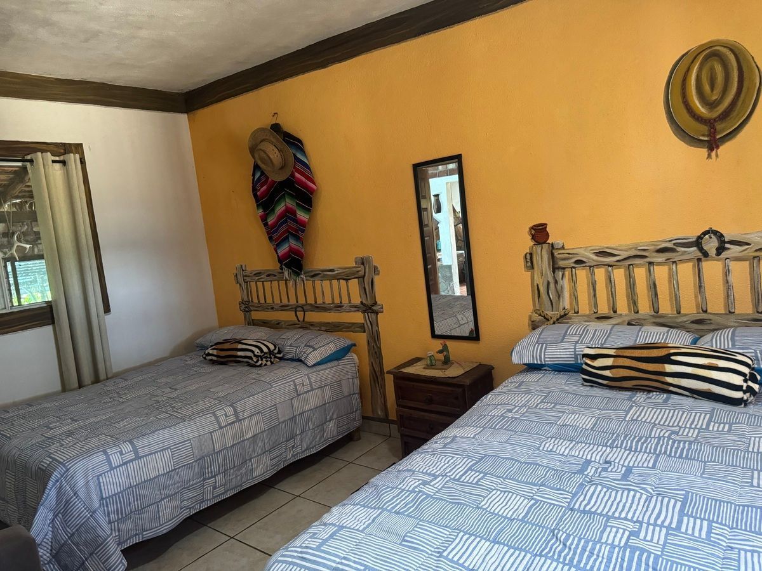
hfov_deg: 71.6
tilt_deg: -5.7
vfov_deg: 56.8
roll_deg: +5.9
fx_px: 528
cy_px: 286
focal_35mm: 24
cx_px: 381
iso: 640
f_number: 1.78
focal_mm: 6.76
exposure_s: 1/60
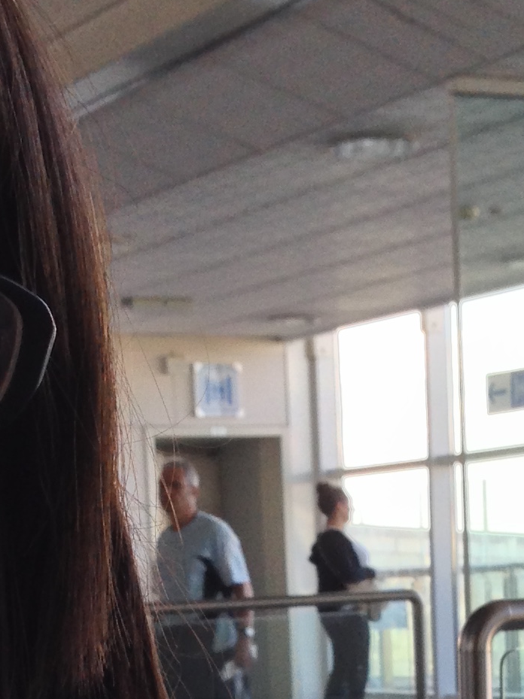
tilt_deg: -6.5
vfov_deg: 16.1
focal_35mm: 116
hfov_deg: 12.7
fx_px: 2343
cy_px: 907
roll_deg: +2.0
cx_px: 336
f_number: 2.4
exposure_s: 1/120
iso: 80
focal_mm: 4.12
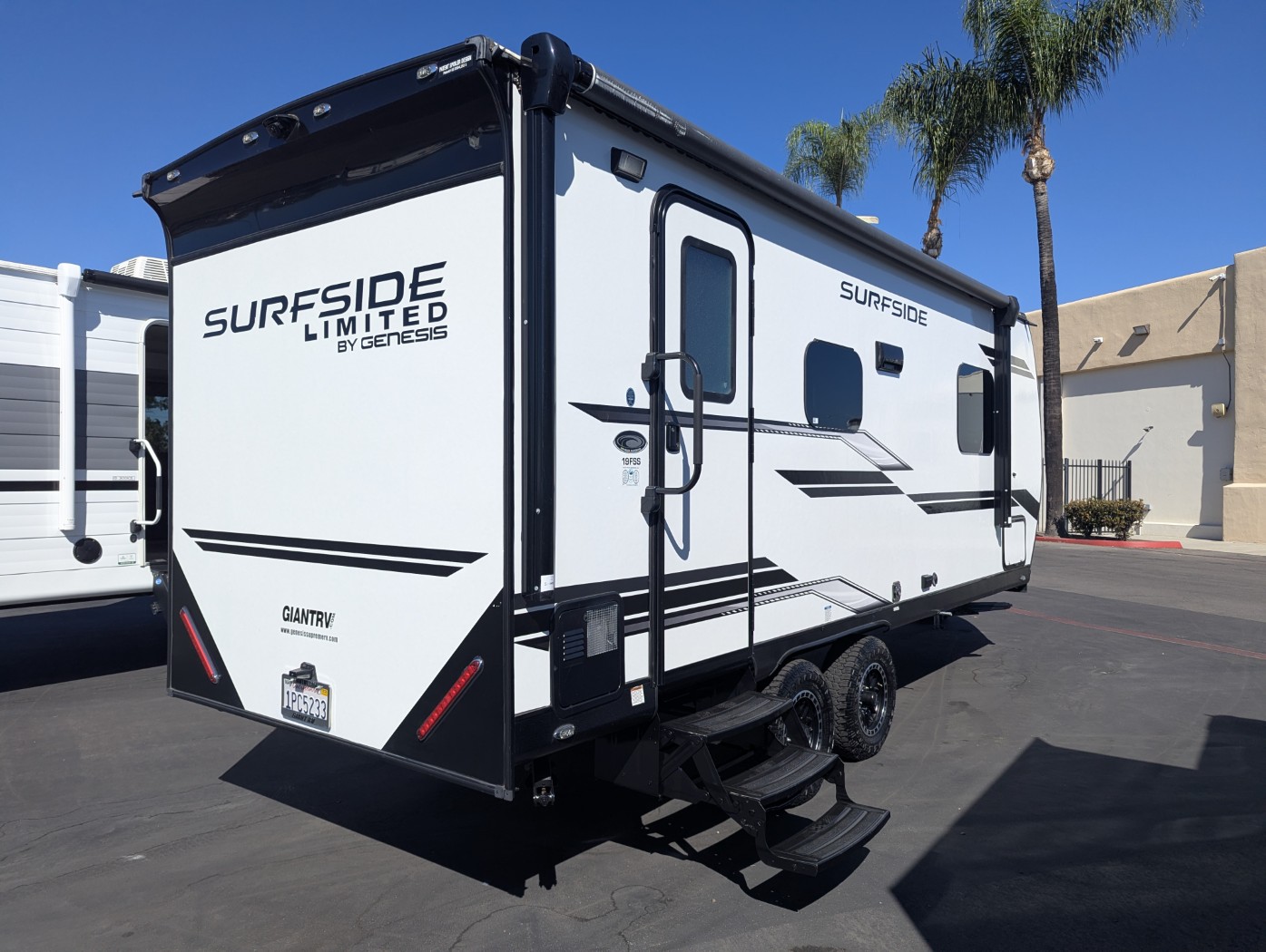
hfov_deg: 71.5
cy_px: 476
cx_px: 633
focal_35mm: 24
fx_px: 879
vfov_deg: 56.9
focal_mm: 6.81
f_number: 1.85
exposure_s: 1/3534
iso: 74
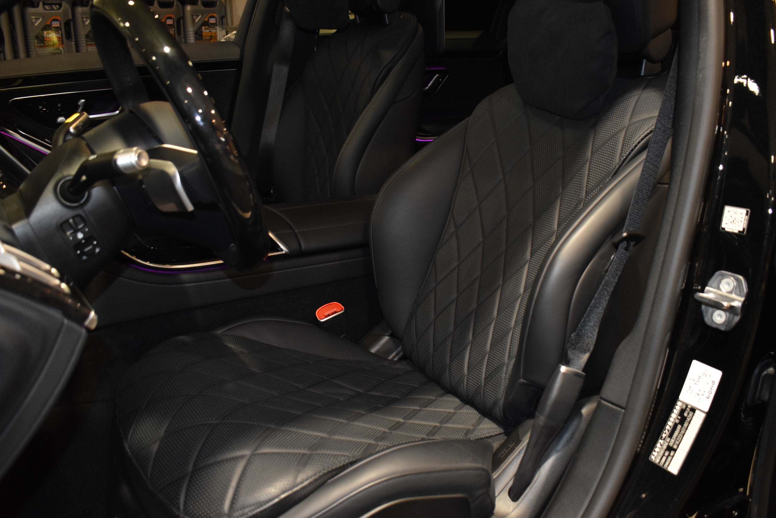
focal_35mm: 33
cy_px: 259
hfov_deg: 57.2
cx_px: 388
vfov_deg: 40.0
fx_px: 711
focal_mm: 22
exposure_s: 1/60
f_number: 4.5
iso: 1800
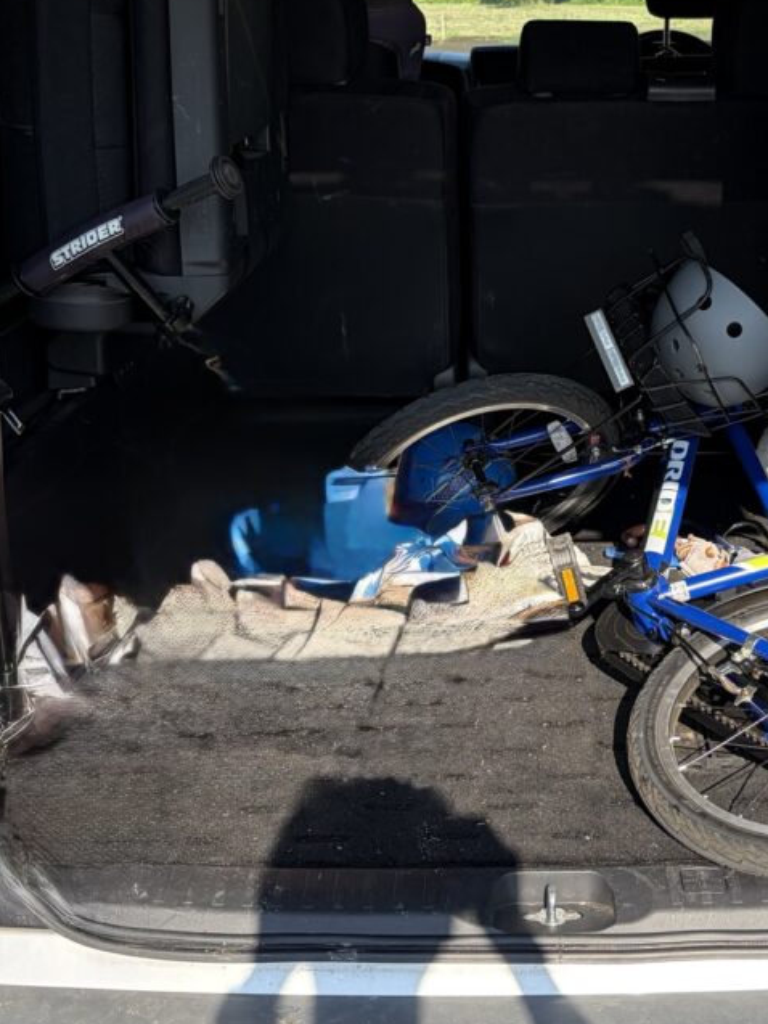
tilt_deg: -16.5
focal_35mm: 49
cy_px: 468
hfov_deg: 29.3
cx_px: 549
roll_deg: -0.6
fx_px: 1449
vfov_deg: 38.9
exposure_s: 1/987
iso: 50
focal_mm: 5.96
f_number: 1.6
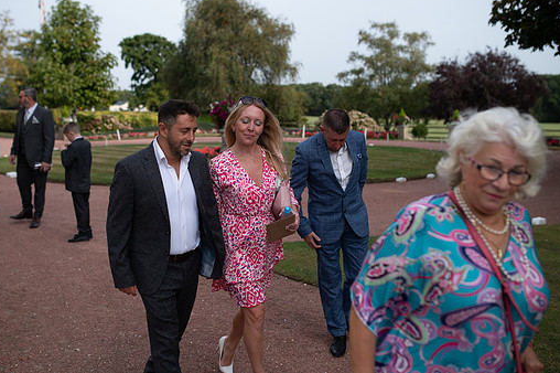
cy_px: 161
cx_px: 250
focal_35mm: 40
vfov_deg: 33.3
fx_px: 622
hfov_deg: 48.4
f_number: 2.5
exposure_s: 1/2000
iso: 100
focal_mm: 35
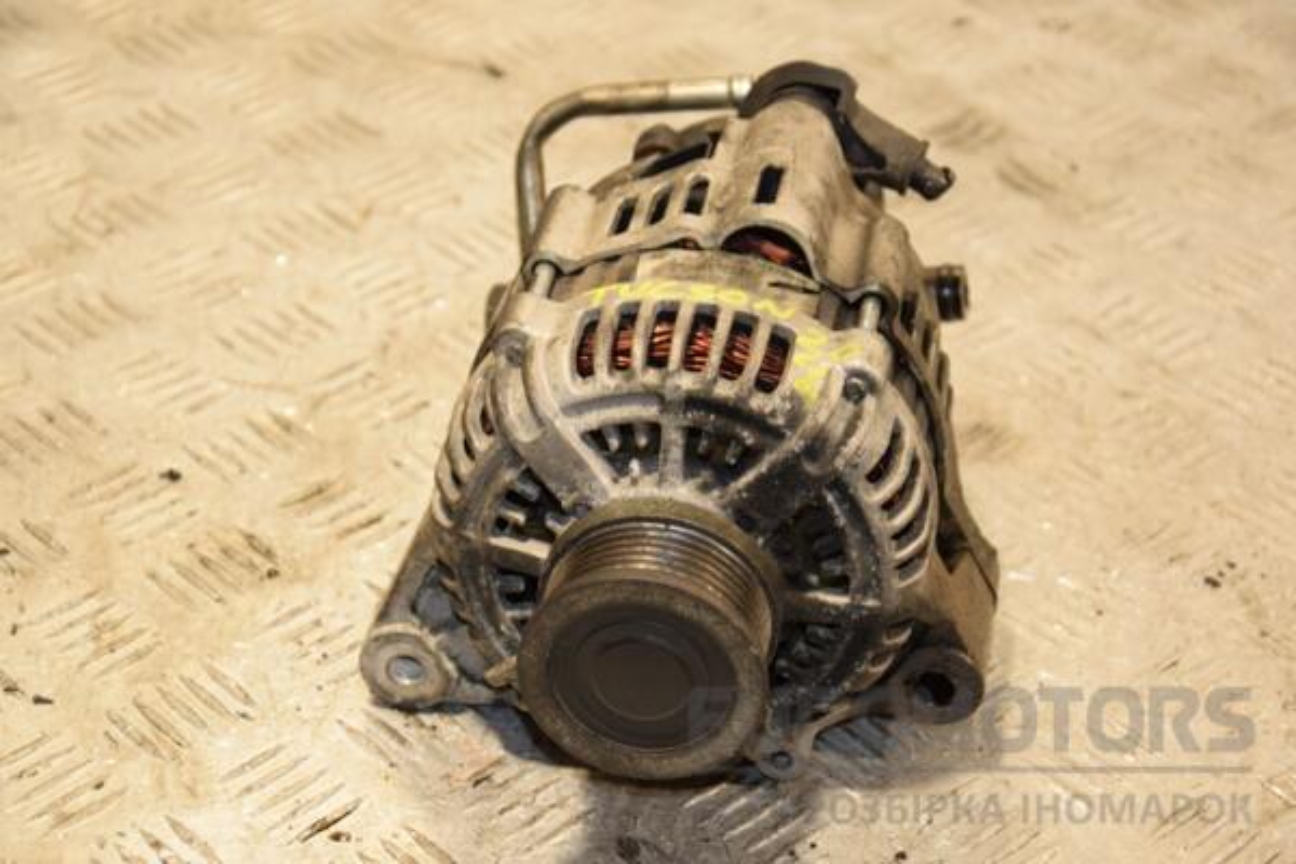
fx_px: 3348
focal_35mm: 93
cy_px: 432
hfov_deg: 21.9
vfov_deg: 14.7
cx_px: 648
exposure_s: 1/100
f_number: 5.3
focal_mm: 62
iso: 800
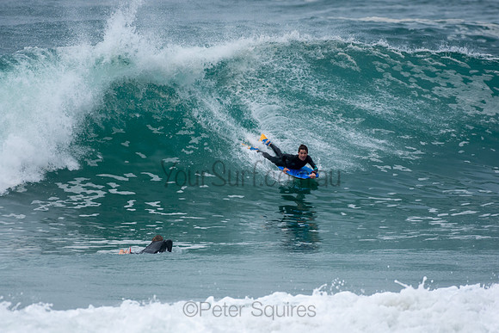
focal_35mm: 750
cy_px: 166
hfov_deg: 2.7
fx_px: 10398
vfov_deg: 1.8
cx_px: 250
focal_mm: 500
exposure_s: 1/1250
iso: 360
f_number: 5.6
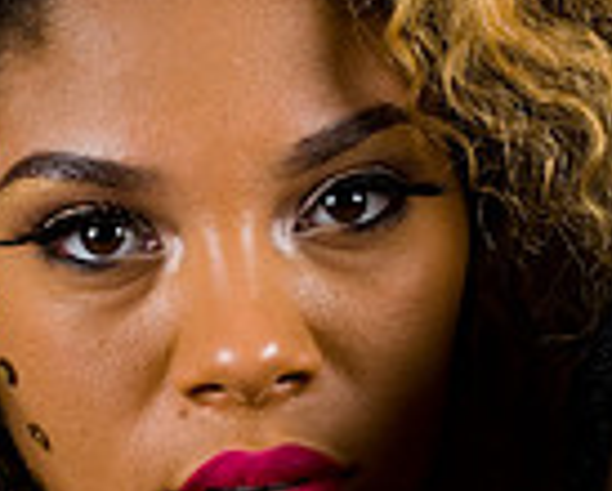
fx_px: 9722
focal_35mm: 536
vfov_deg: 2.9
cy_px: 553
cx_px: 630
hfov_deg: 3.6
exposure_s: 1/125
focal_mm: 135
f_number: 5.6
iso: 200
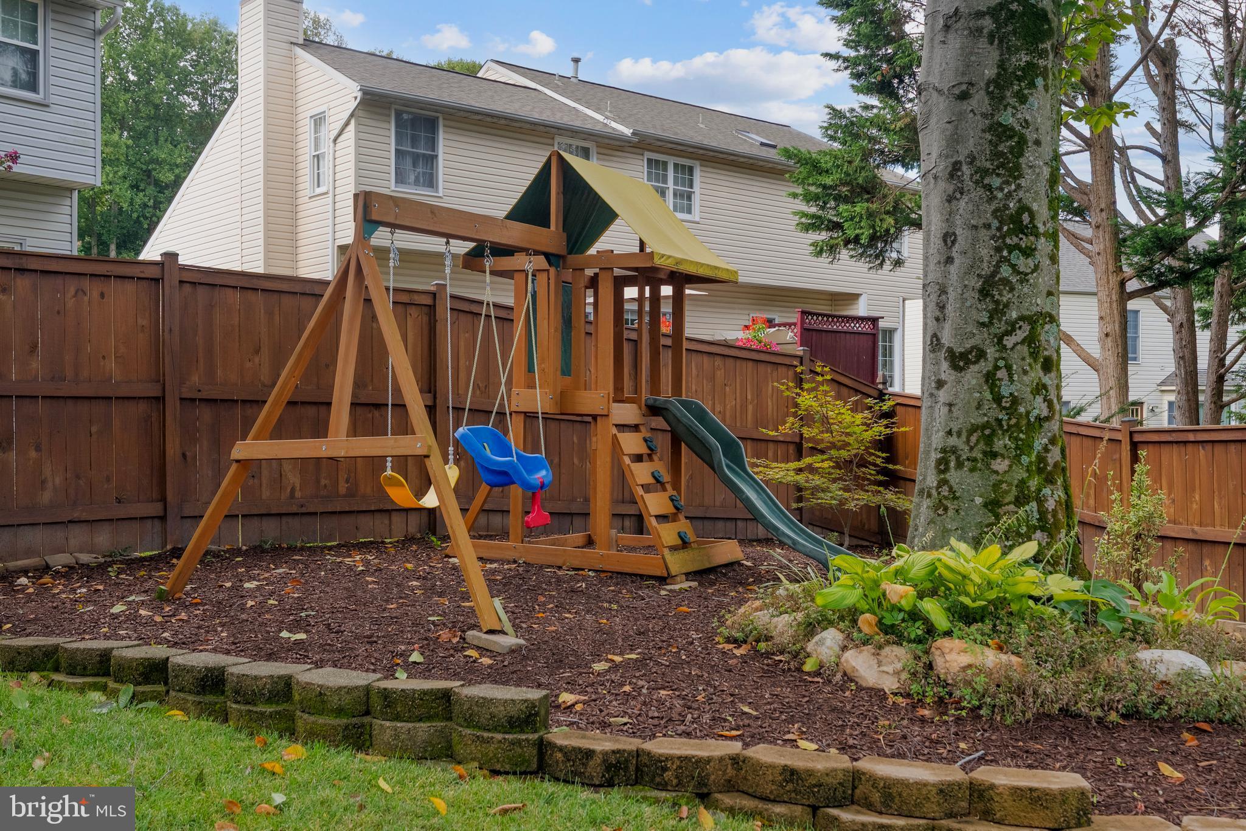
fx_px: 1212
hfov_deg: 54.4
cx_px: 623
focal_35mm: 35
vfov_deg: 37.9
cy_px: 416
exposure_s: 1/6
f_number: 9
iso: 200
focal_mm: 35
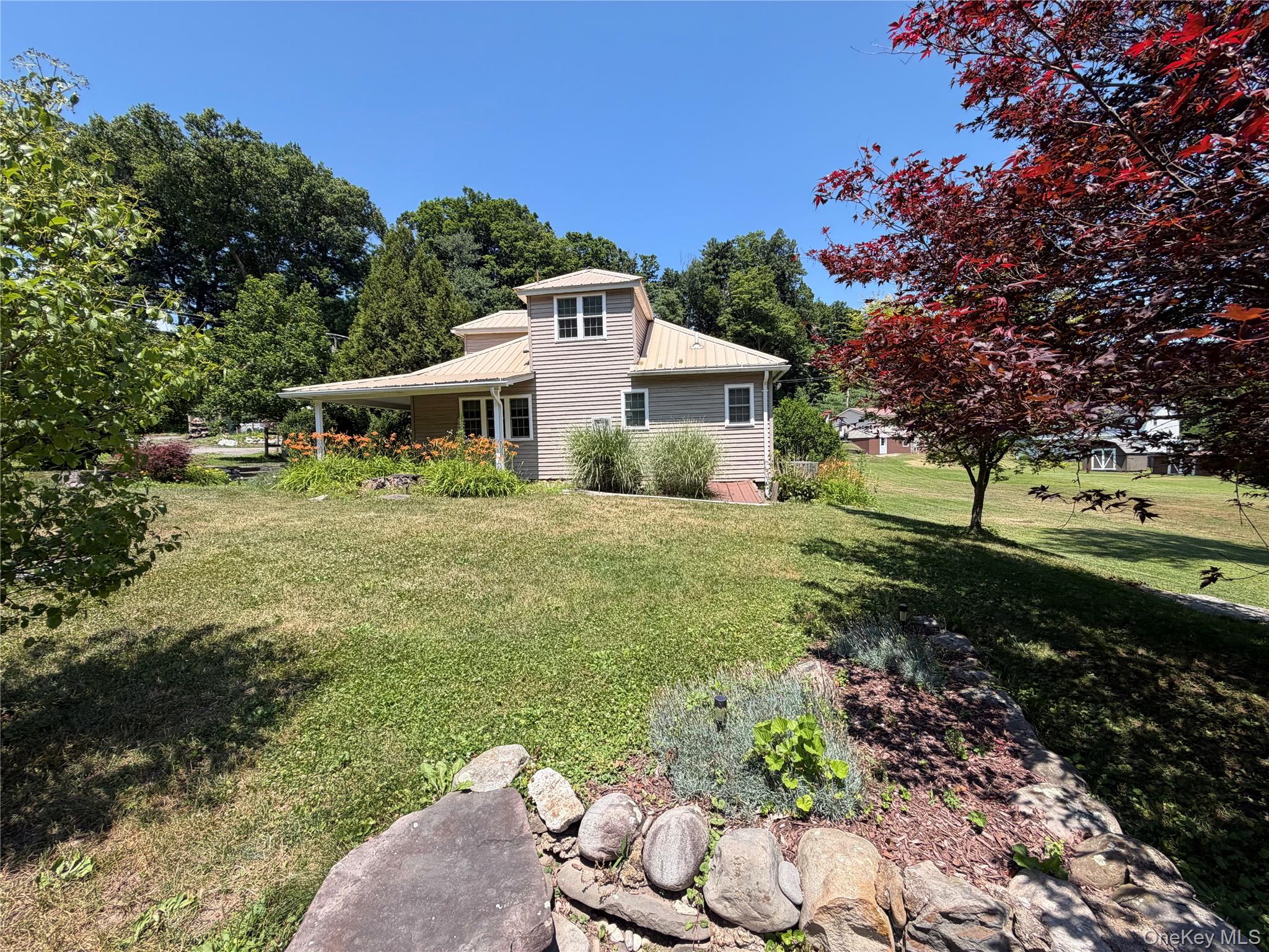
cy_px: 476
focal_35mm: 14
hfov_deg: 102.1
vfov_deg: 85.7
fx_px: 513
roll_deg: +1.9
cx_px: 634
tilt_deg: -2.9
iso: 32
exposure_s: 1/770
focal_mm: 2.22
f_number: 2.2
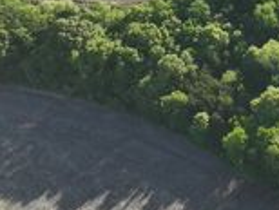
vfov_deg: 20.0
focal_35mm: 67
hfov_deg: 25.1
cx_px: 360
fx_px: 541
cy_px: -72
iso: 400
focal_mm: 12.29
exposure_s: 1/2500
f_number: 2.8
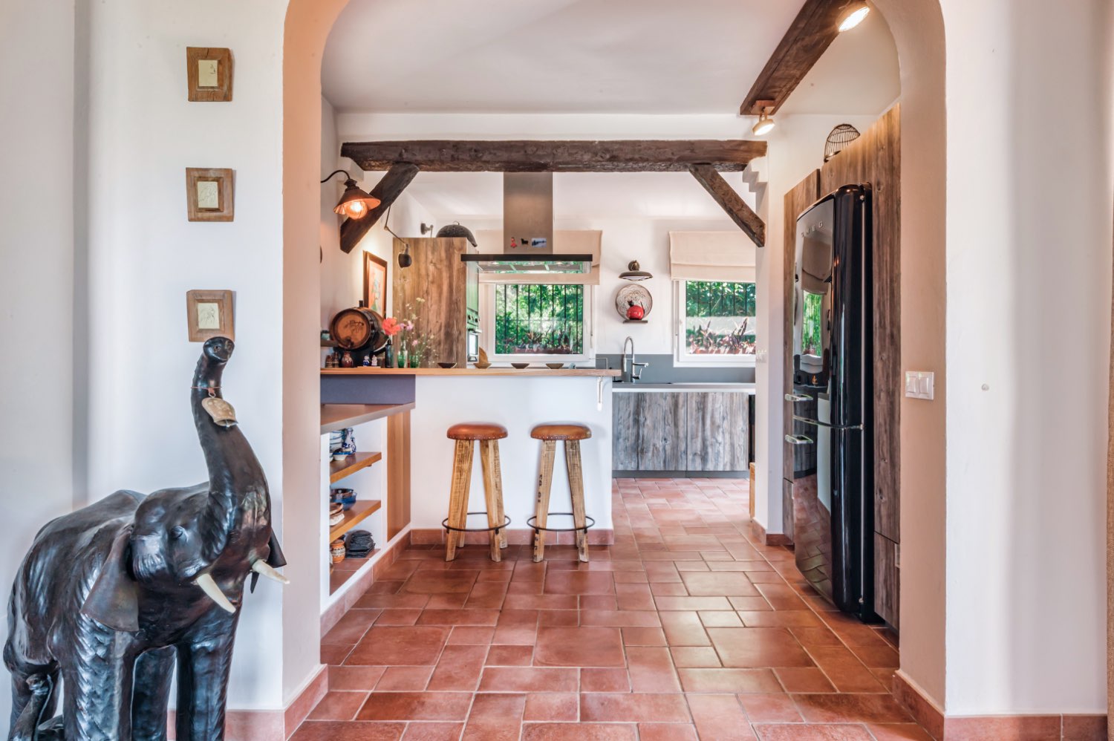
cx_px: 557
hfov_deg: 86.9
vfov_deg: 64.5
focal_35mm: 19
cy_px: 370
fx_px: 588
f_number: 22
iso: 500
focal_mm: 19
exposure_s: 4
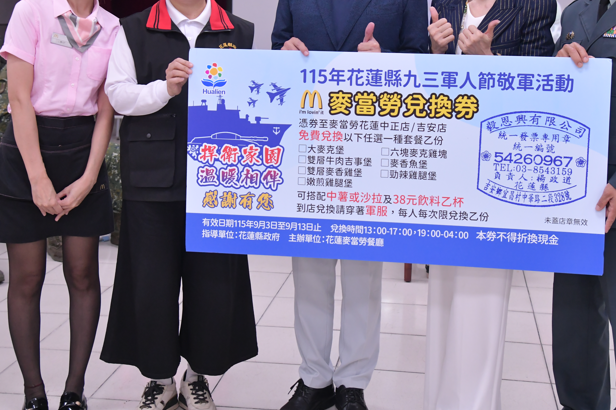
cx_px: 350
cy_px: 109
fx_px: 890
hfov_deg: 38.1
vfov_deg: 25.7
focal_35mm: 52
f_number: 4
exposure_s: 1/320
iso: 2500
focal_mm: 35
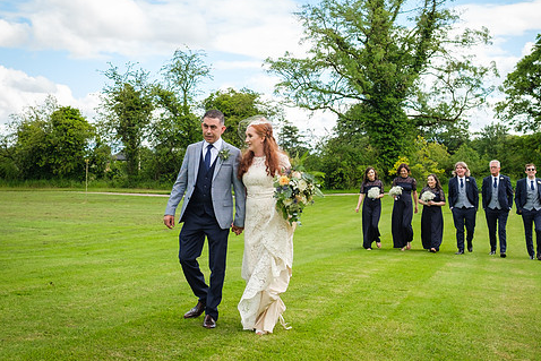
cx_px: 203
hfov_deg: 40.8
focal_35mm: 48
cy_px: 122
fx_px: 722
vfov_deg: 27.9
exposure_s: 1/500
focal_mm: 16
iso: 200
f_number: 3.6
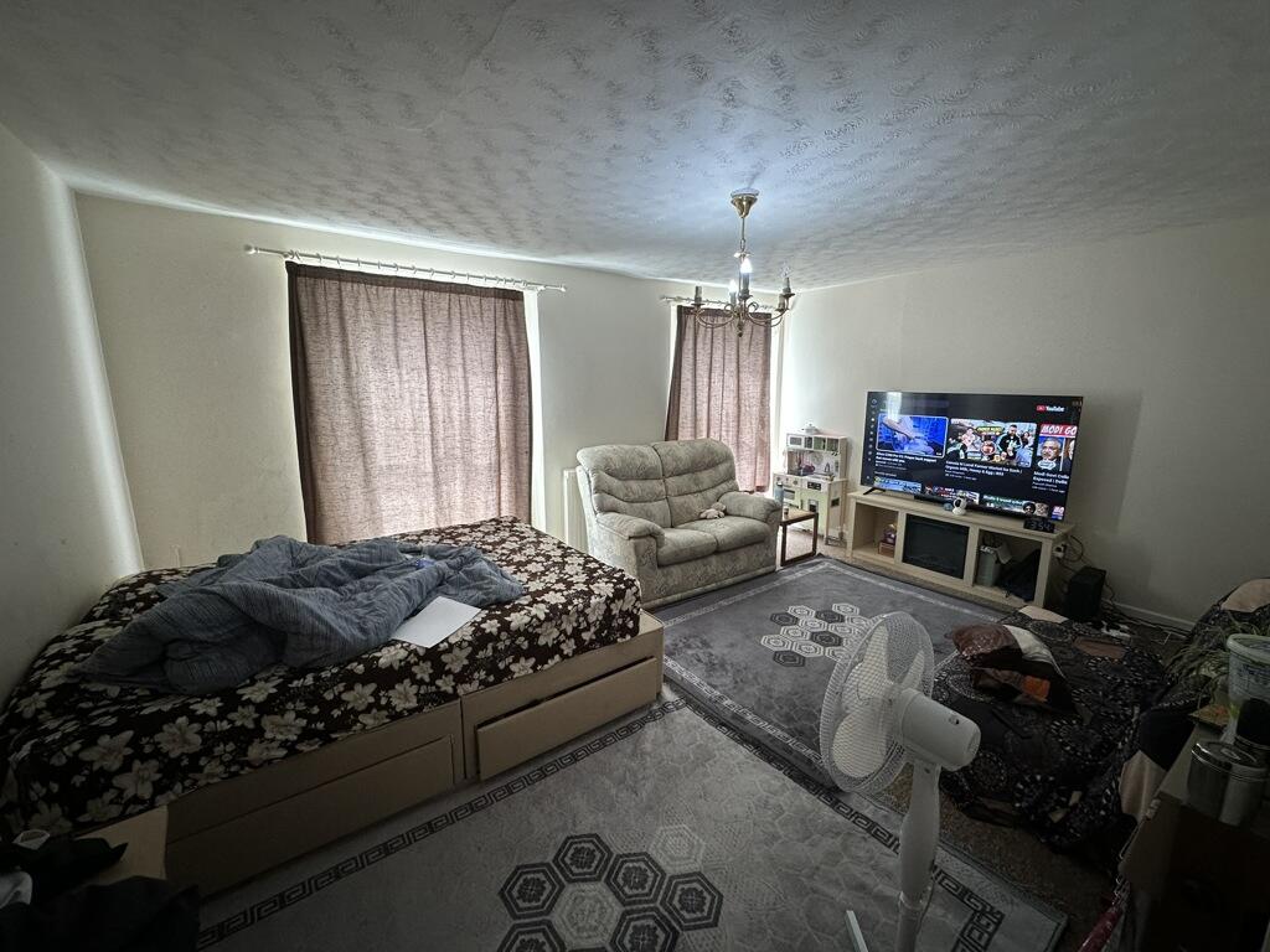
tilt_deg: -11.0
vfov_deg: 85.7
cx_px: 635
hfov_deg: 102.1
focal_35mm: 14
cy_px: 476
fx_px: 514
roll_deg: +0.2
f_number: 2.2
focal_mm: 2.22
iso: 125
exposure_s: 1/100
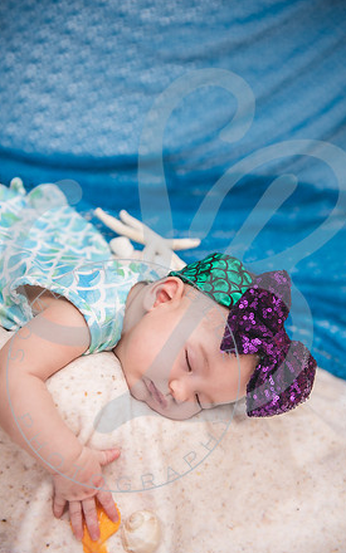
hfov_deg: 25.8
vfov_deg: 40.3
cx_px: 180
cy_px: 280
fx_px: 754
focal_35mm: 50
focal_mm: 48
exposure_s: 1/200
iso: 100
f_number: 3.5
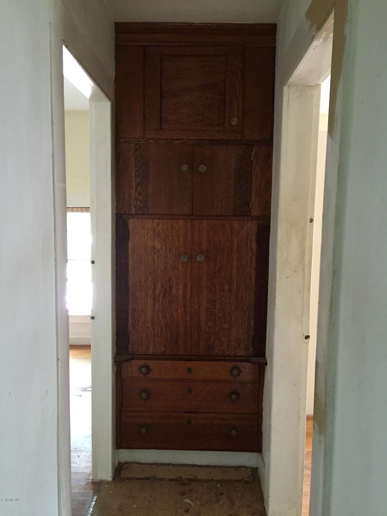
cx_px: 194
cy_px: 258
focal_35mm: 29
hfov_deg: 48.2
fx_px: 432
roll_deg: -0.4
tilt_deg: -5.5
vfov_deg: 61.7
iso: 250
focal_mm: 4.15
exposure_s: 1/30
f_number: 2.2
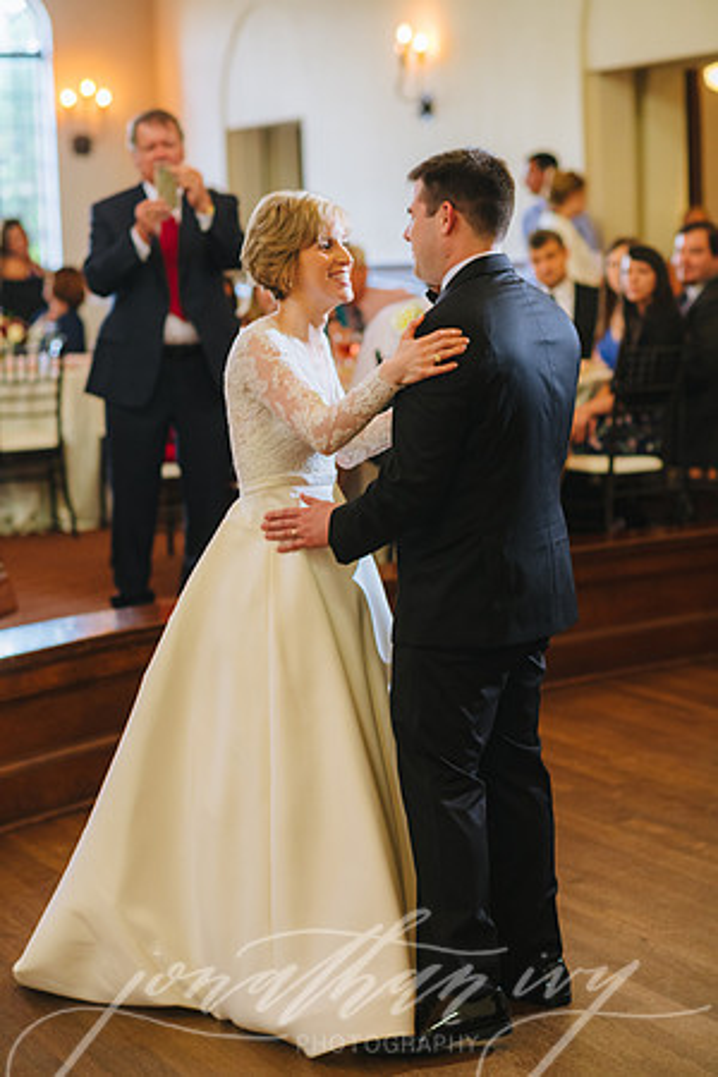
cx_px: 359
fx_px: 2543
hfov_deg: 16.1
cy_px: 538
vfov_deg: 23.9
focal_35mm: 85
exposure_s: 1/160
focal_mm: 85
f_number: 2.8
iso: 1000
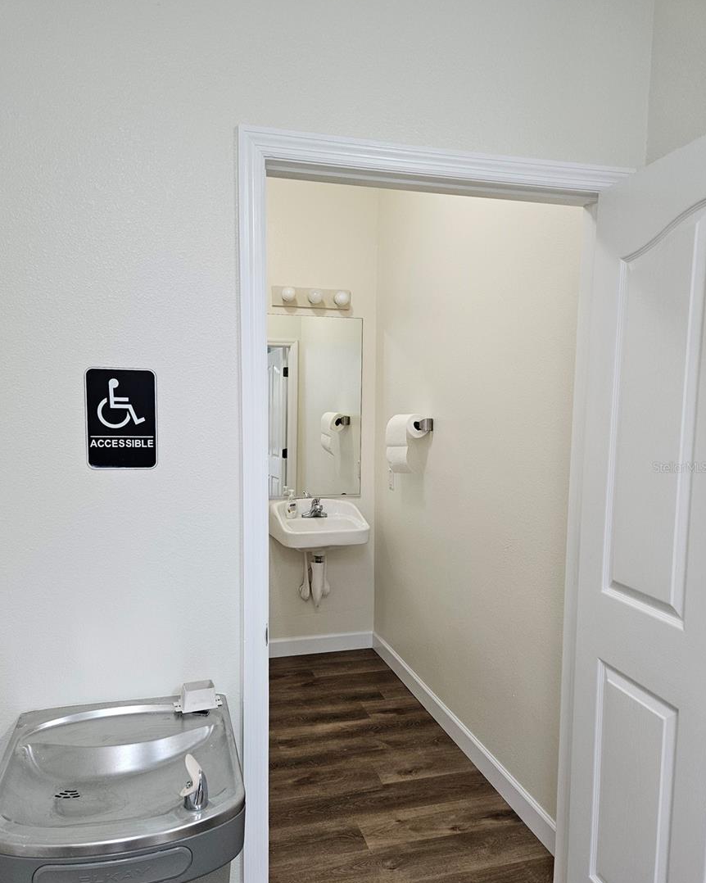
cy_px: 467
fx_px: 653
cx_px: 342
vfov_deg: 68.1
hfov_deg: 56.8
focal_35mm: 25
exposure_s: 1/120
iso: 320
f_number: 1.8
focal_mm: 5.4
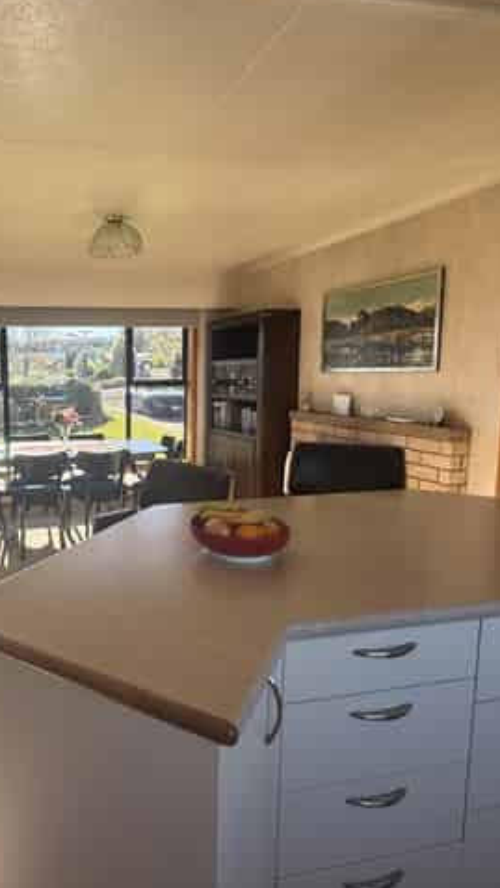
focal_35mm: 21
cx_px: 80
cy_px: 434
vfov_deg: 83.8
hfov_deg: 49.5
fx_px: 495
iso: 64
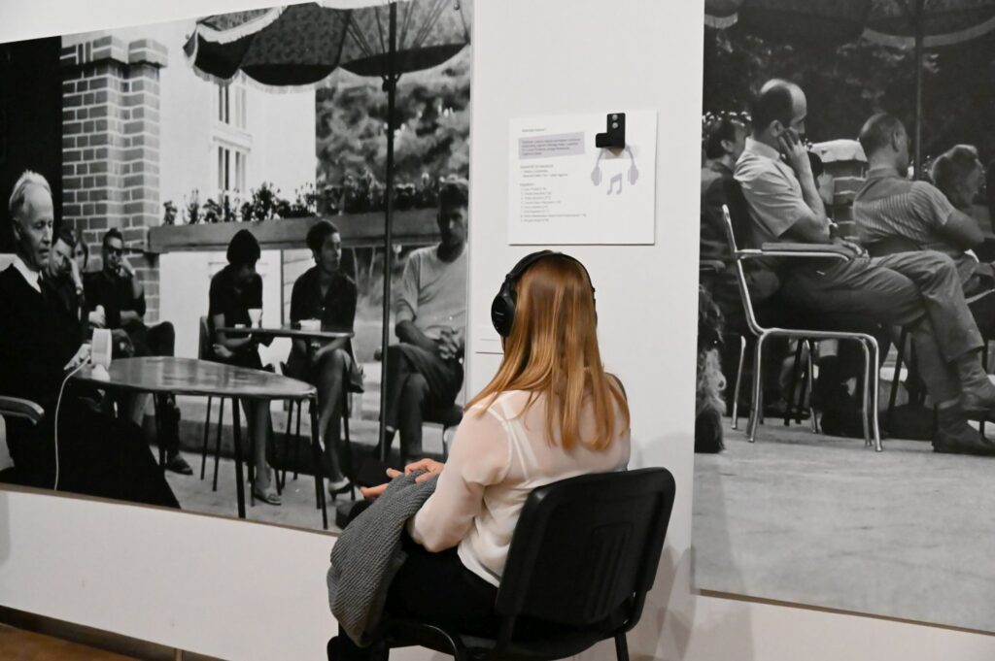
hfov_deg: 35.7
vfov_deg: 24.2
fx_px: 1546
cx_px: 498
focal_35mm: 56
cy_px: 330
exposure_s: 1/500
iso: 32000
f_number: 5.6
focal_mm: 56
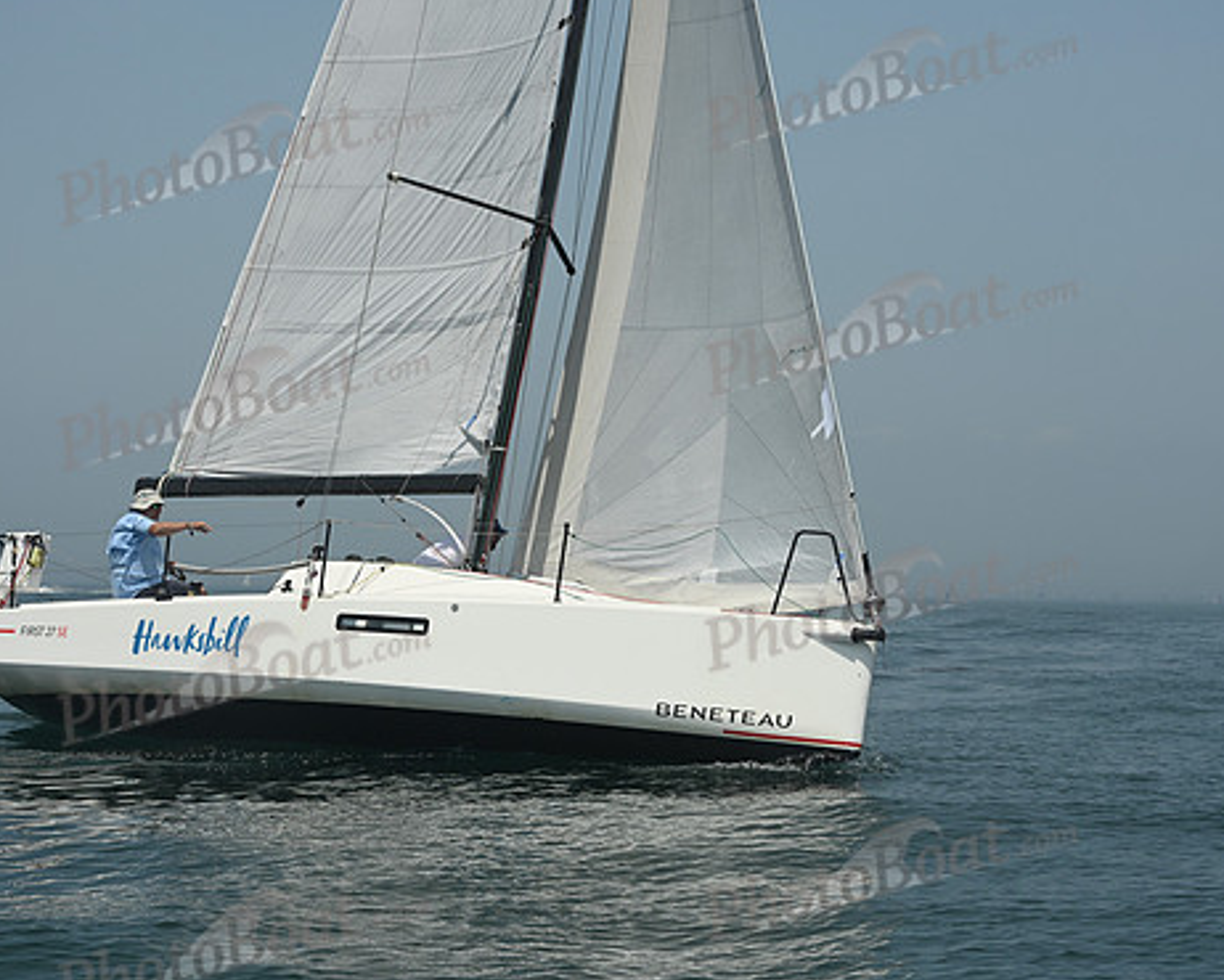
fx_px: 3842
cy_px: 502
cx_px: 570
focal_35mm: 106
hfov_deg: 18.1
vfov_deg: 14.5
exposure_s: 1/1250
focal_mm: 90
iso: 320
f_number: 9
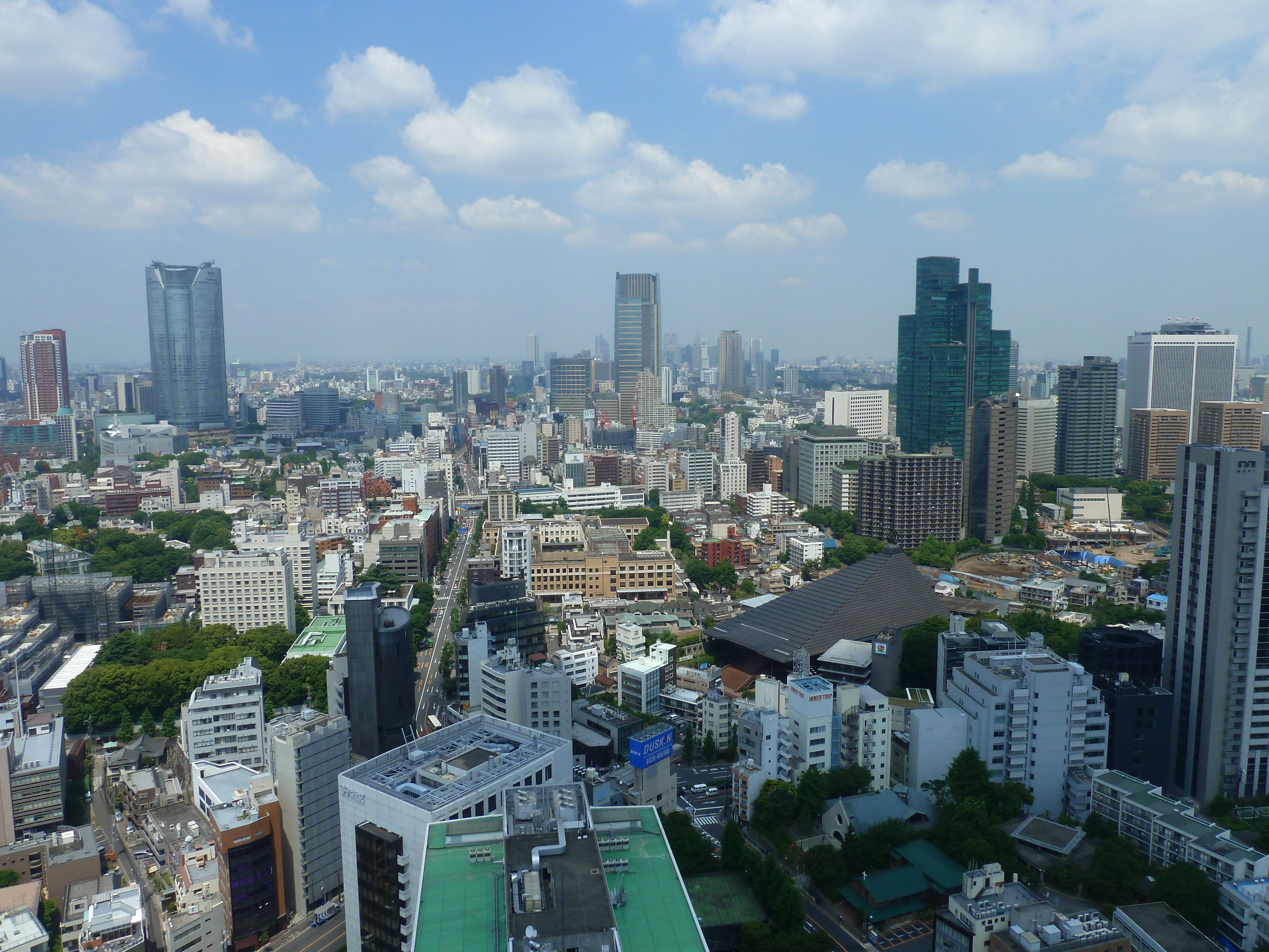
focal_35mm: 25
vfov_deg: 54.9
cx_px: 634
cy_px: 476
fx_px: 916
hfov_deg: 69.4
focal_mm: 4.1
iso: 80
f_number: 5
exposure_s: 1/400
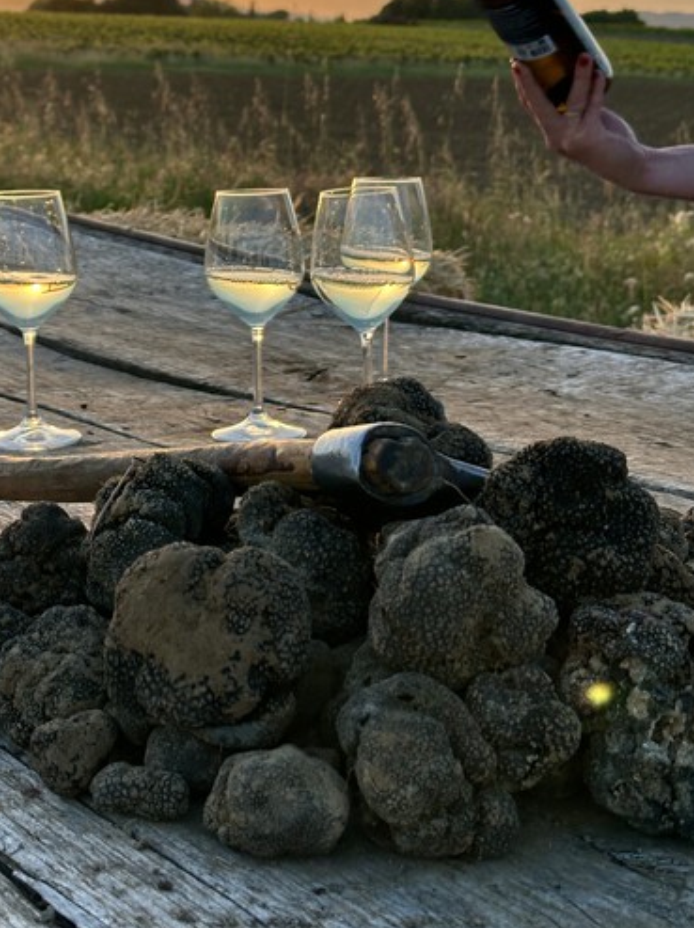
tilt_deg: -8.1
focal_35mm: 65
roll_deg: -3.4
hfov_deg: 22.5
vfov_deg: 29.6
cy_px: 306
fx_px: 1740
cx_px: 241
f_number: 1.78
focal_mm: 6.86
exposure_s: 1/767
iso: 64
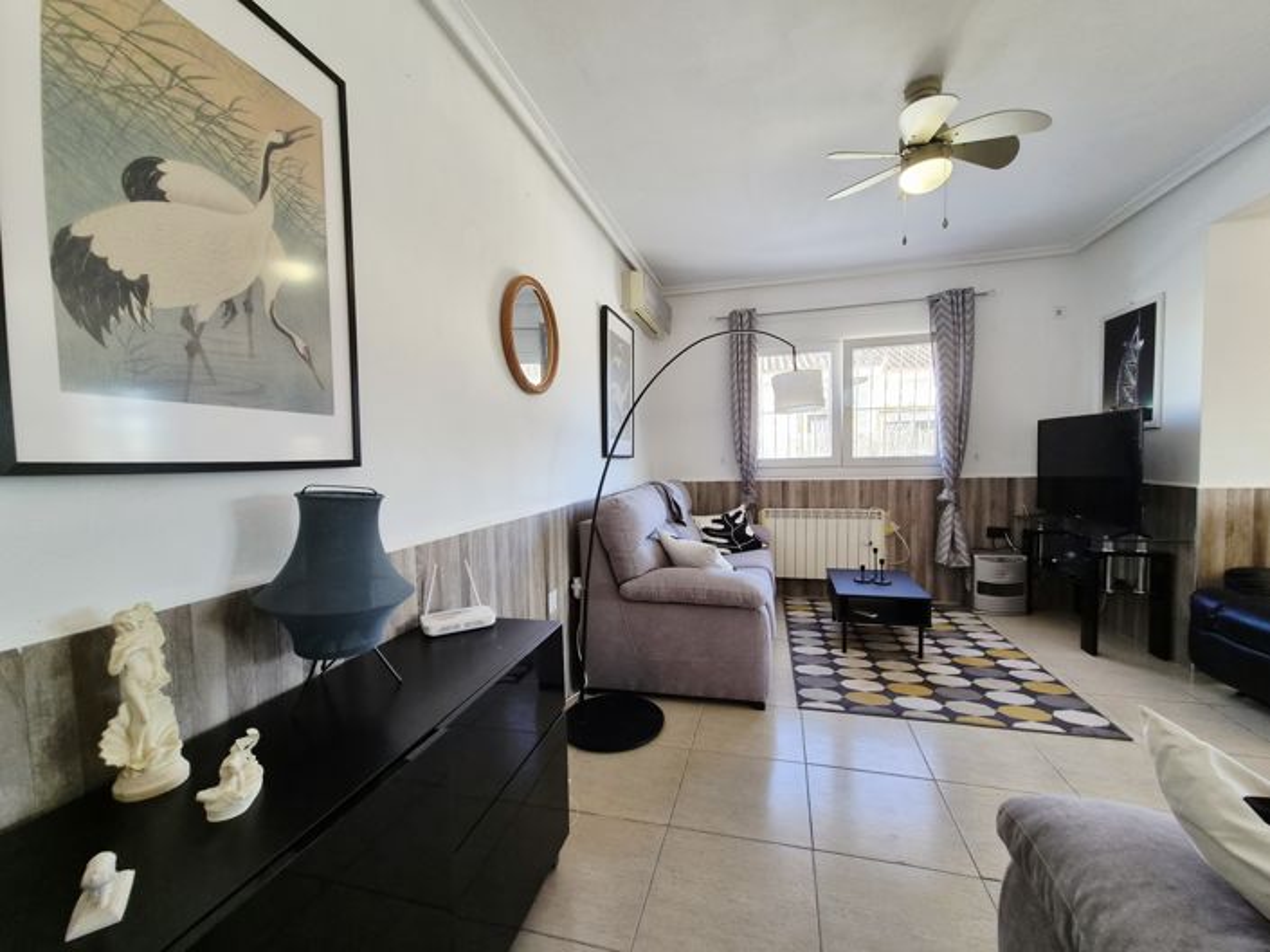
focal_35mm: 13
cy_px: 476
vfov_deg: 89.9
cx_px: 635
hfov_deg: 106.2
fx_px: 477
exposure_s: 1/100
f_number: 2.2
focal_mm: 2.2
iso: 100
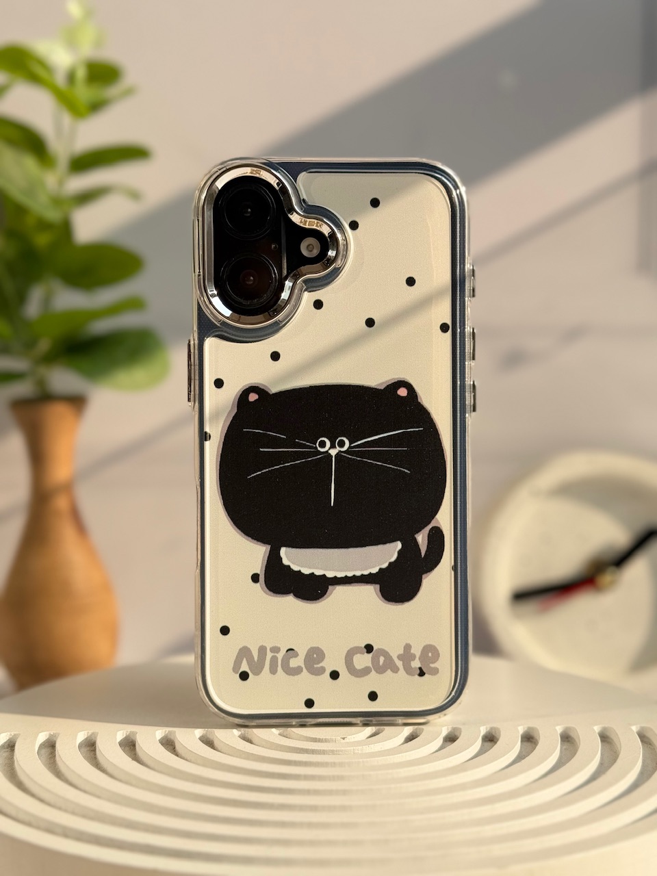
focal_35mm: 48
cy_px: 438
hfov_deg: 30.3
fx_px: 1215
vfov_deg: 39.7
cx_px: 328
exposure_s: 1/2865
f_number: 1.78
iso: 100
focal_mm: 6.76
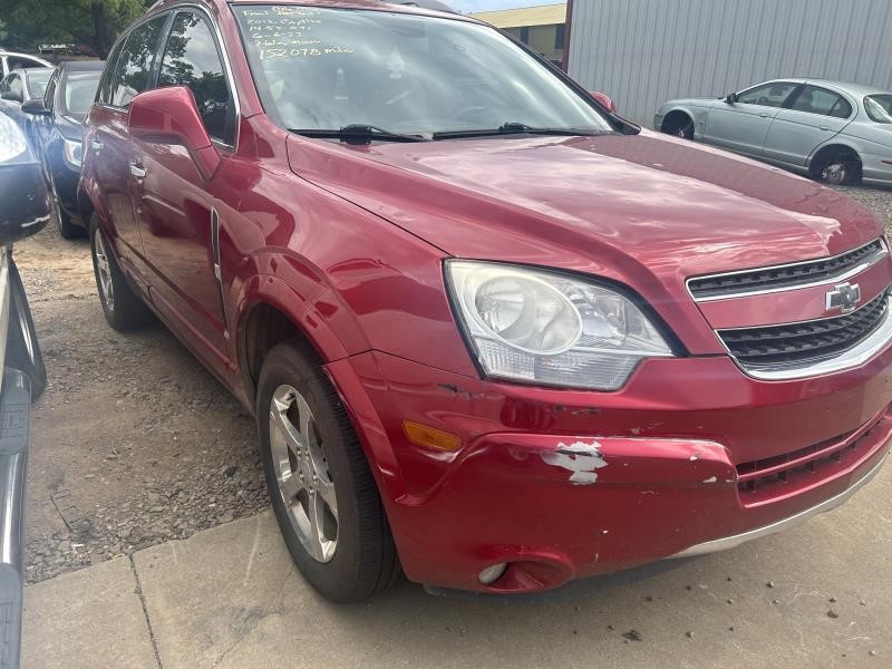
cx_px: 446
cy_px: 334
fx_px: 670
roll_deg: -1.6
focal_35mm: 26
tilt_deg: -20.4
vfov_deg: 53.1
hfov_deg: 67.3
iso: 50
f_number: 1.5
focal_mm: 5.7
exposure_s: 1/1431
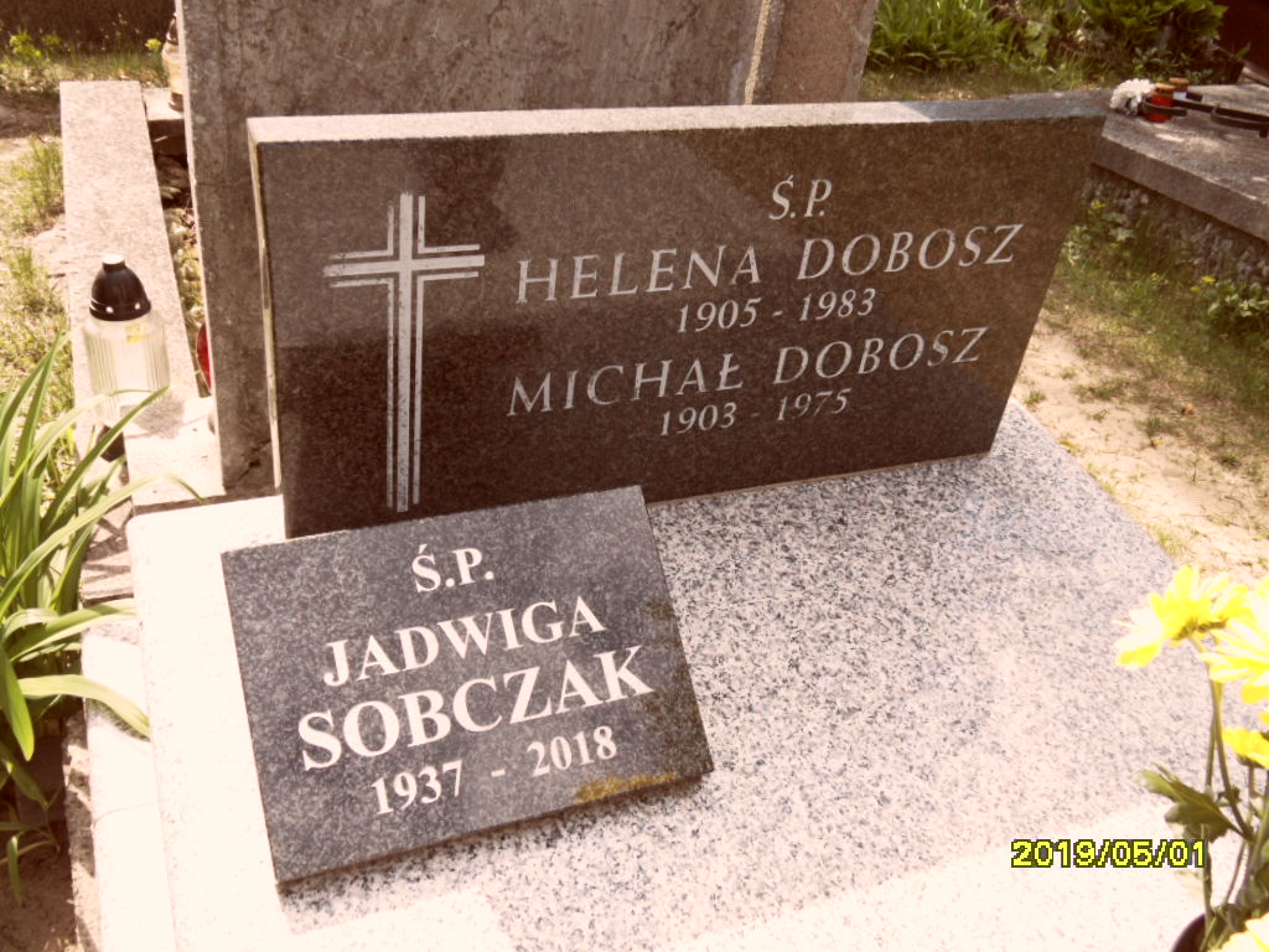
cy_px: 476
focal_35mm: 32
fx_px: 1173
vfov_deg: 44.2
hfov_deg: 56.8
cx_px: 634
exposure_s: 1/350
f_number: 3.4
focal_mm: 5.3
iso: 80
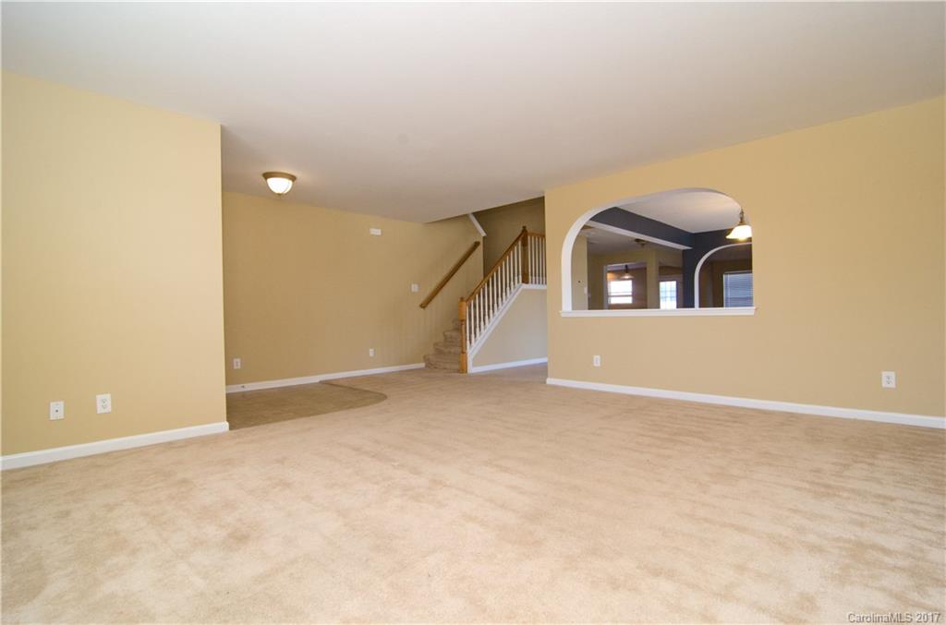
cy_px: 312
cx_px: 473
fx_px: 432
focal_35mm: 16
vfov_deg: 71.7
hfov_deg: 95.1
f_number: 8
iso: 2000
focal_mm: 11
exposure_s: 1/60
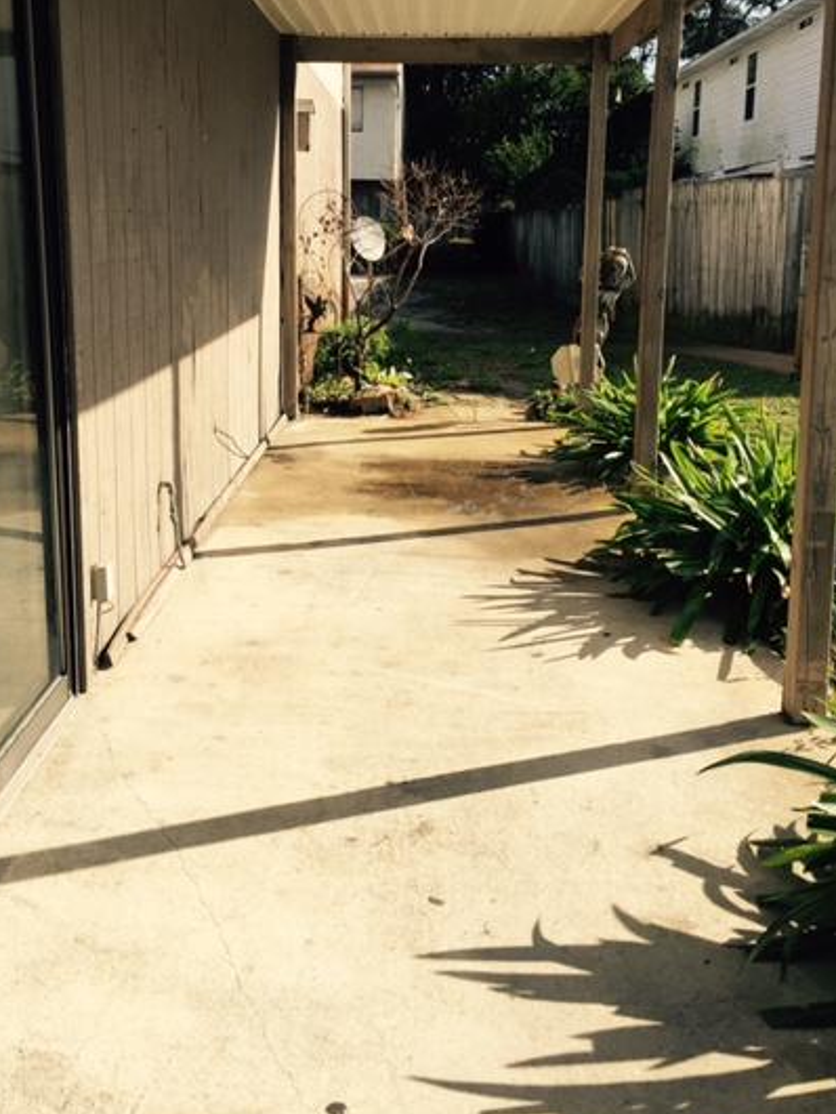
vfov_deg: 52.4
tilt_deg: -10.1
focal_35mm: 35
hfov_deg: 40.7
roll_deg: -0.4
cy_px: 465
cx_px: 380
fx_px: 1126
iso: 32
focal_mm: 4.15
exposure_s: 1/1582
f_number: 2.2
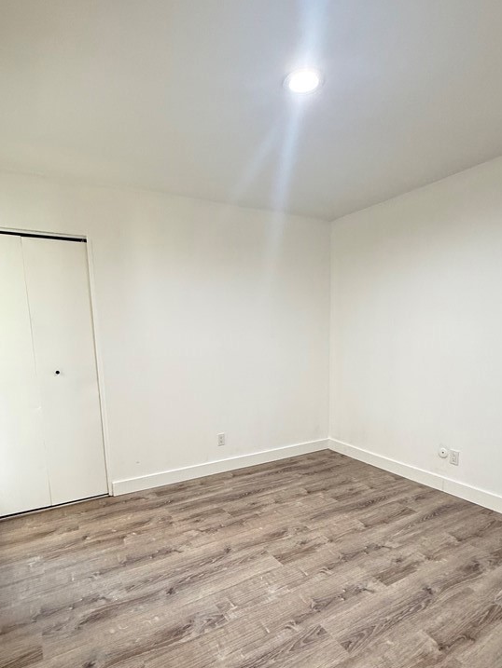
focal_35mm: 20
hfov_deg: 66.0
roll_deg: -0.1
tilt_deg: -8.2
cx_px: 254
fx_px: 387
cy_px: 401
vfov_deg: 80.8
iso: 500
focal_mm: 2.22
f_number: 2.2
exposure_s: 1/60
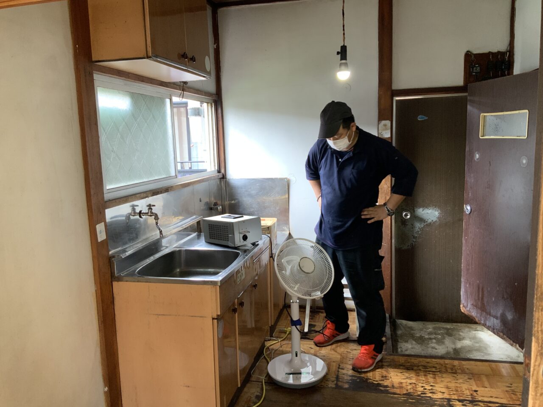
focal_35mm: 29
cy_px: 204
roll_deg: +2.9
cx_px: 272
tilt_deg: -7.2
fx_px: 455
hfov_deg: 61.7
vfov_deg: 48.2
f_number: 1.8
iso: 80
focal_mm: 3
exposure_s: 1/60
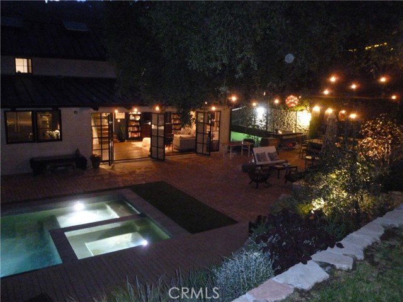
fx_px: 326
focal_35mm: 28
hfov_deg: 63.4
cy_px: 151
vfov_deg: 49.7
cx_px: 202
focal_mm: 5
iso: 800
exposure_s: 1/8
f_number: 3.3
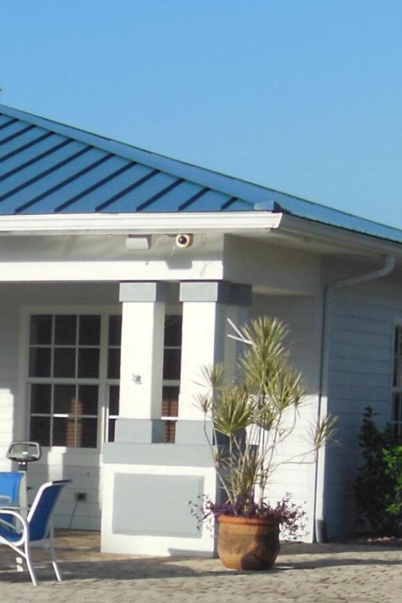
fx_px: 2277
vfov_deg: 14.9
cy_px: 569
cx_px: -226
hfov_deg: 9.8
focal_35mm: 136
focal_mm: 6.9
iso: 125
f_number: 4.1
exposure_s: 1/1000
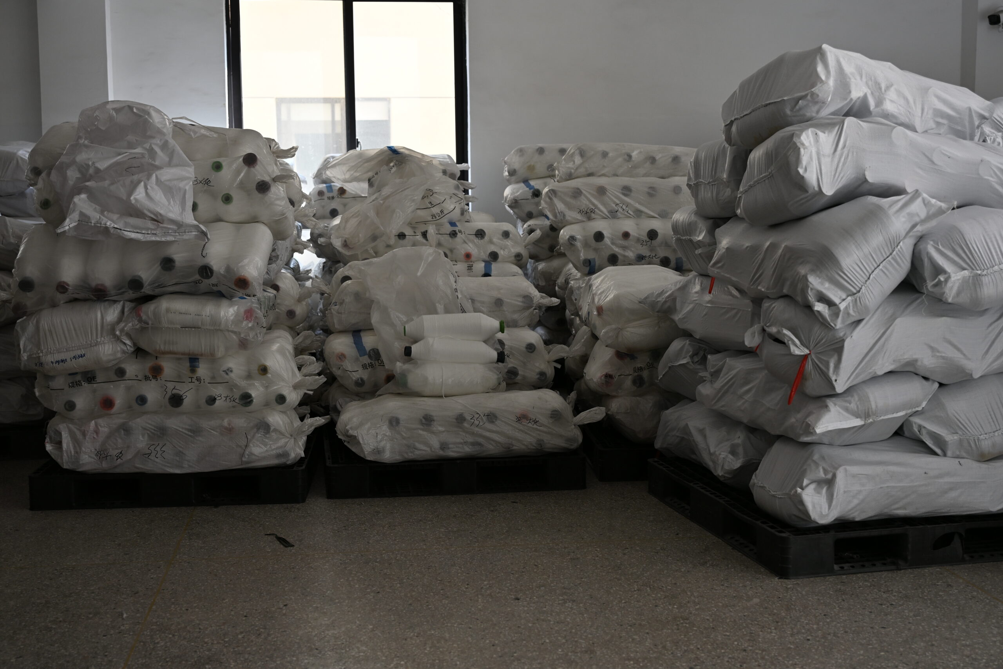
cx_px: 502
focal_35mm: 44
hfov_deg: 44.5
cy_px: 334
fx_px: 1226
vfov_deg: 30.5
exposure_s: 1/250
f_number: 4
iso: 320
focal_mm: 44
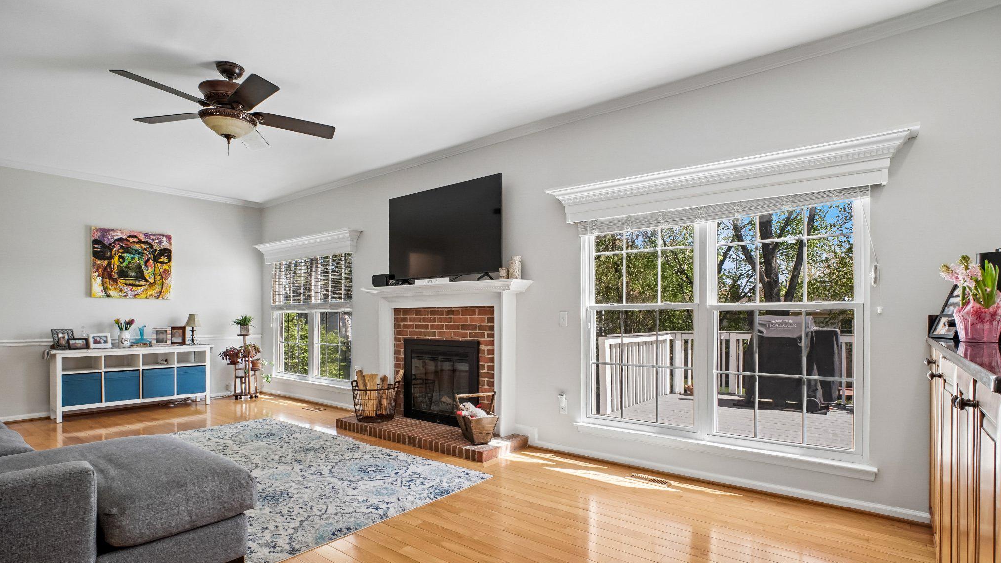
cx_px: 499
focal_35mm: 18
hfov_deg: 94.2
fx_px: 465
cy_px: 336
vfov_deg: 61.9
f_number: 8
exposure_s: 1/80
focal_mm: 11
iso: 500
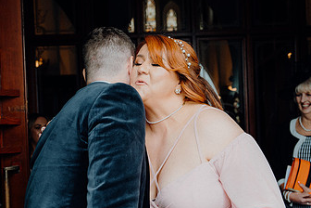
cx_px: 165
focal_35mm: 57
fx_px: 492
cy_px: 153
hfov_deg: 35.0
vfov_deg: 23.6
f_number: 3.5
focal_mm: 33
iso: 200
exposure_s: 1/200
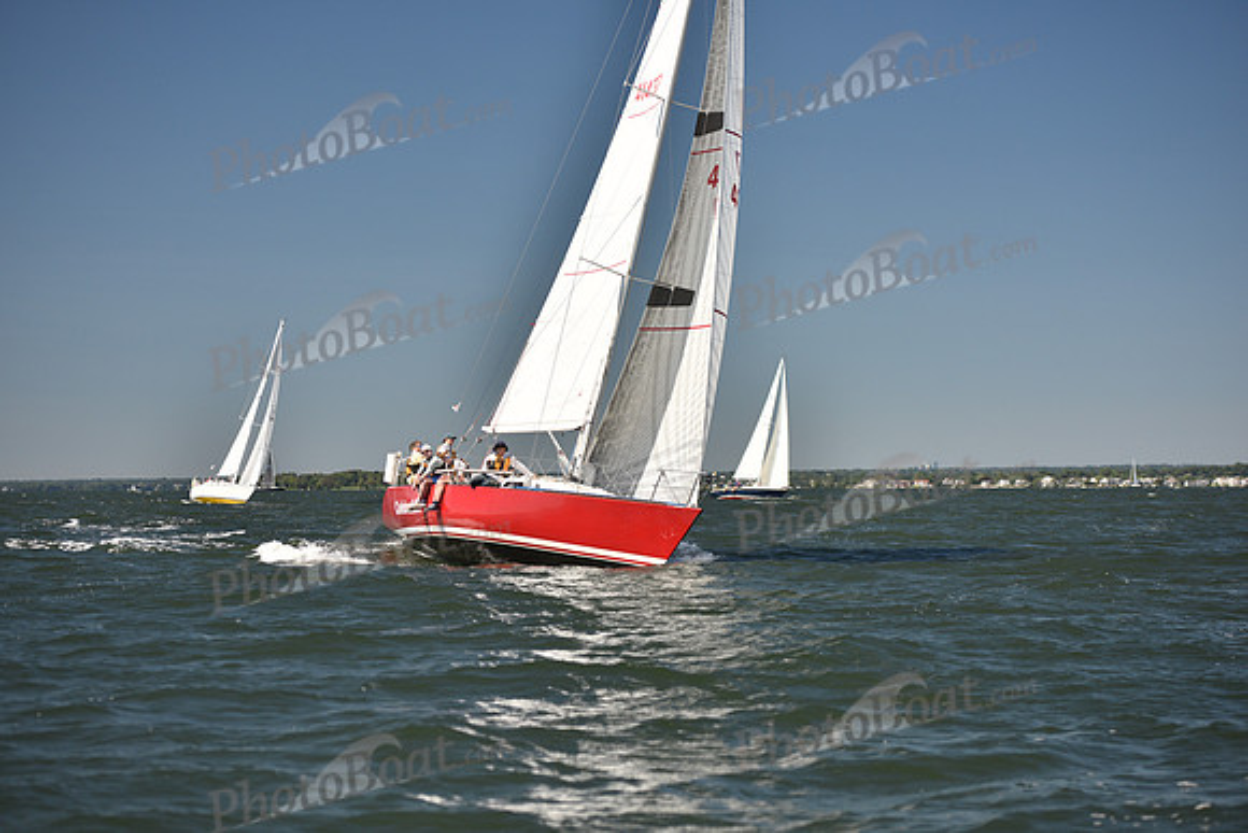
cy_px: 416
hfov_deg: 23.9
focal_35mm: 85
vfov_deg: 16.1
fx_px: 2947
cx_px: 624
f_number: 3.5
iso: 250
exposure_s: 1/1250
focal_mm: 85
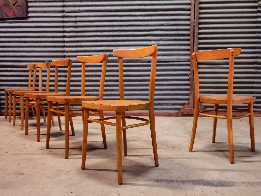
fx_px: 226
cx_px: 130
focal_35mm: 30
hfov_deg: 60.0
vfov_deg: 46.8
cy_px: 98
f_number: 1.9
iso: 800
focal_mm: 6.71
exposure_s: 1/20
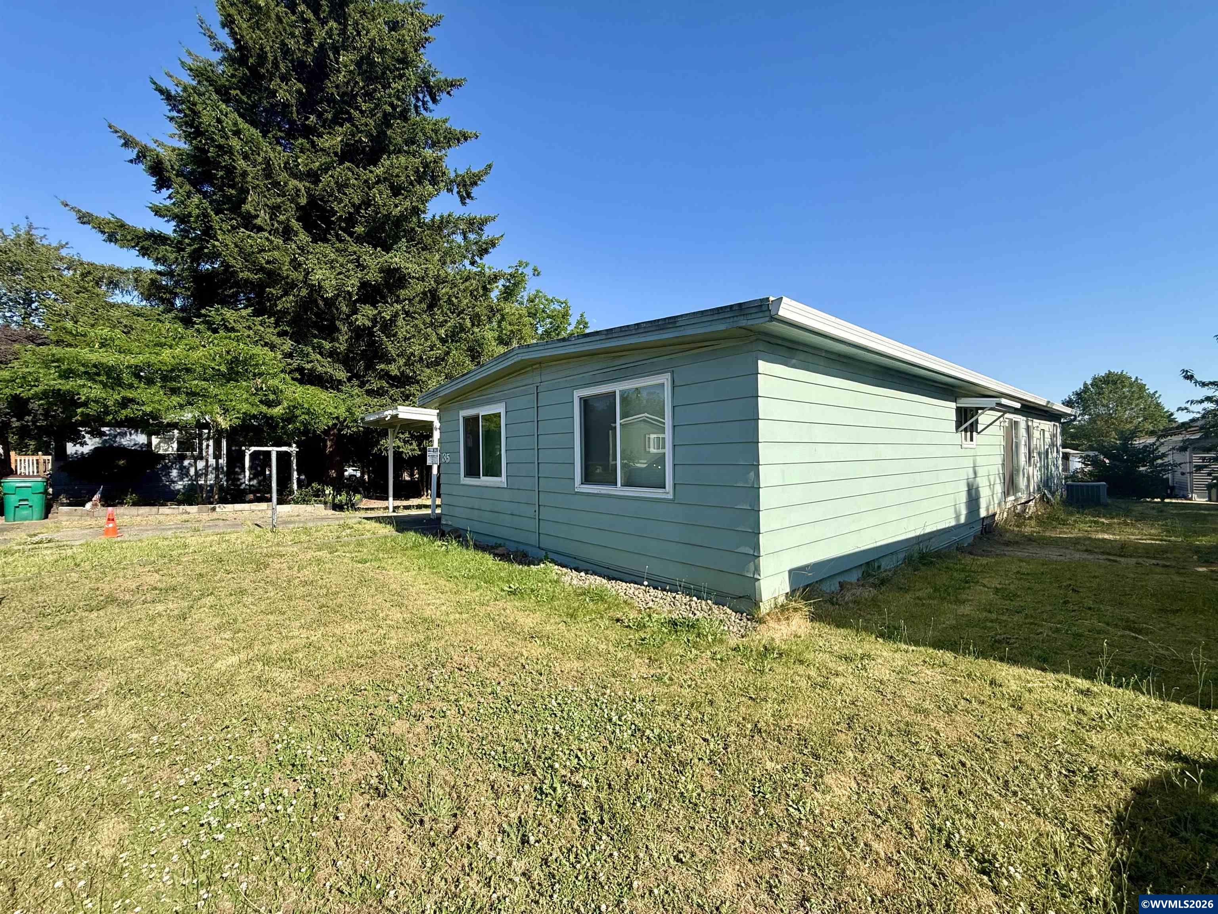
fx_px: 493
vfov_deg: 85.7
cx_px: 609
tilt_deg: +3.4
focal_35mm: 14
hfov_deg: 102.1
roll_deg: +2.4
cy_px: 457
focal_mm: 2.22
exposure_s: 1/1312
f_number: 2.2
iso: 50
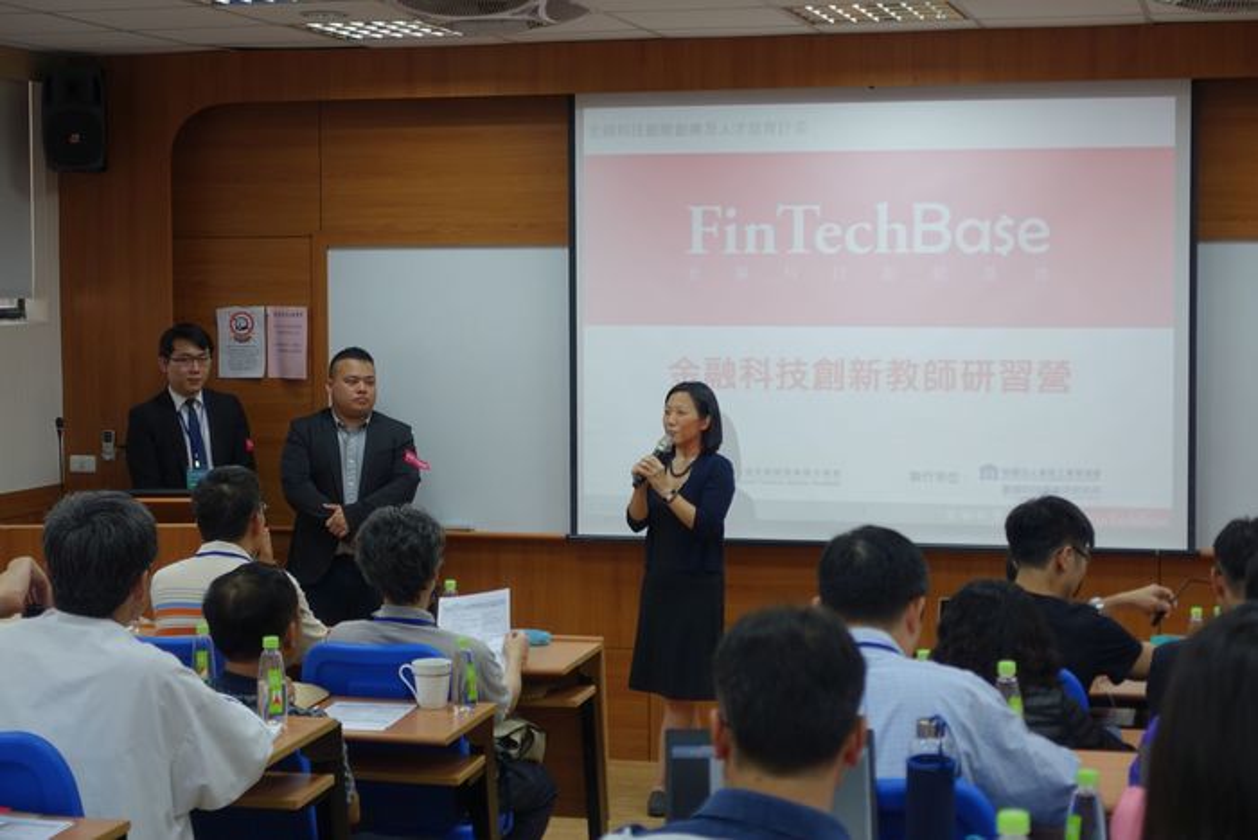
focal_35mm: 70
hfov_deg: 28.8
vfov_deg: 19.5
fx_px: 2446
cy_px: 420
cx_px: 629
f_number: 2.8
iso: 160
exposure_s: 1/80
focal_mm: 25.7
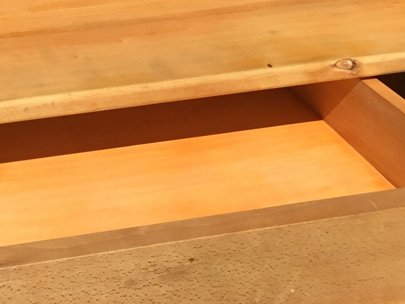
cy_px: 70
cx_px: 70
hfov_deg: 21.2
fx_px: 1065
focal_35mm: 91
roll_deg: -1.0
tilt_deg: -23.2
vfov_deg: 16.1
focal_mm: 3.3
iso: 25
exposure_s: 1/1597
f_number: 2.4
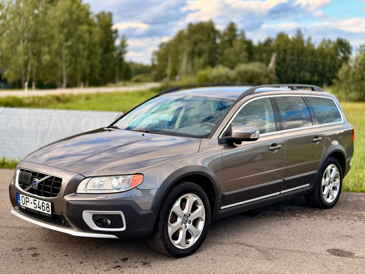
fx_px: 506
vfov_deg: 30.3
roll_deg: -0.3
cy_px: 137
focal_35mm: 48
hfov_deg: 39.7
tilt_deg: -7.1
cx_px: 182
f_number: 1.78
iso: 64
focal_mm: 6.76
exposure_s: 1/1055
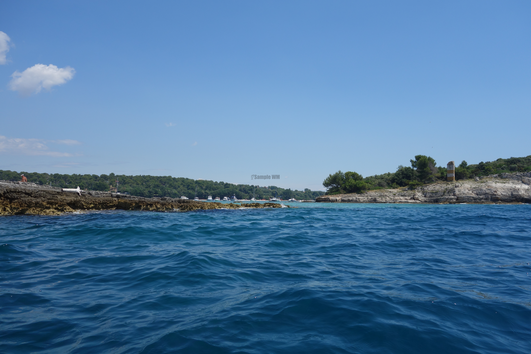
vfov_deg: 46.4
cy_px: 177
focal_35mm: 28
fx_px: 413
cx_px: 266
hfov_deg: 65.5
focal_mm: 10.4
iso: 125
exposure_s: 1/640
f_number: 5.6
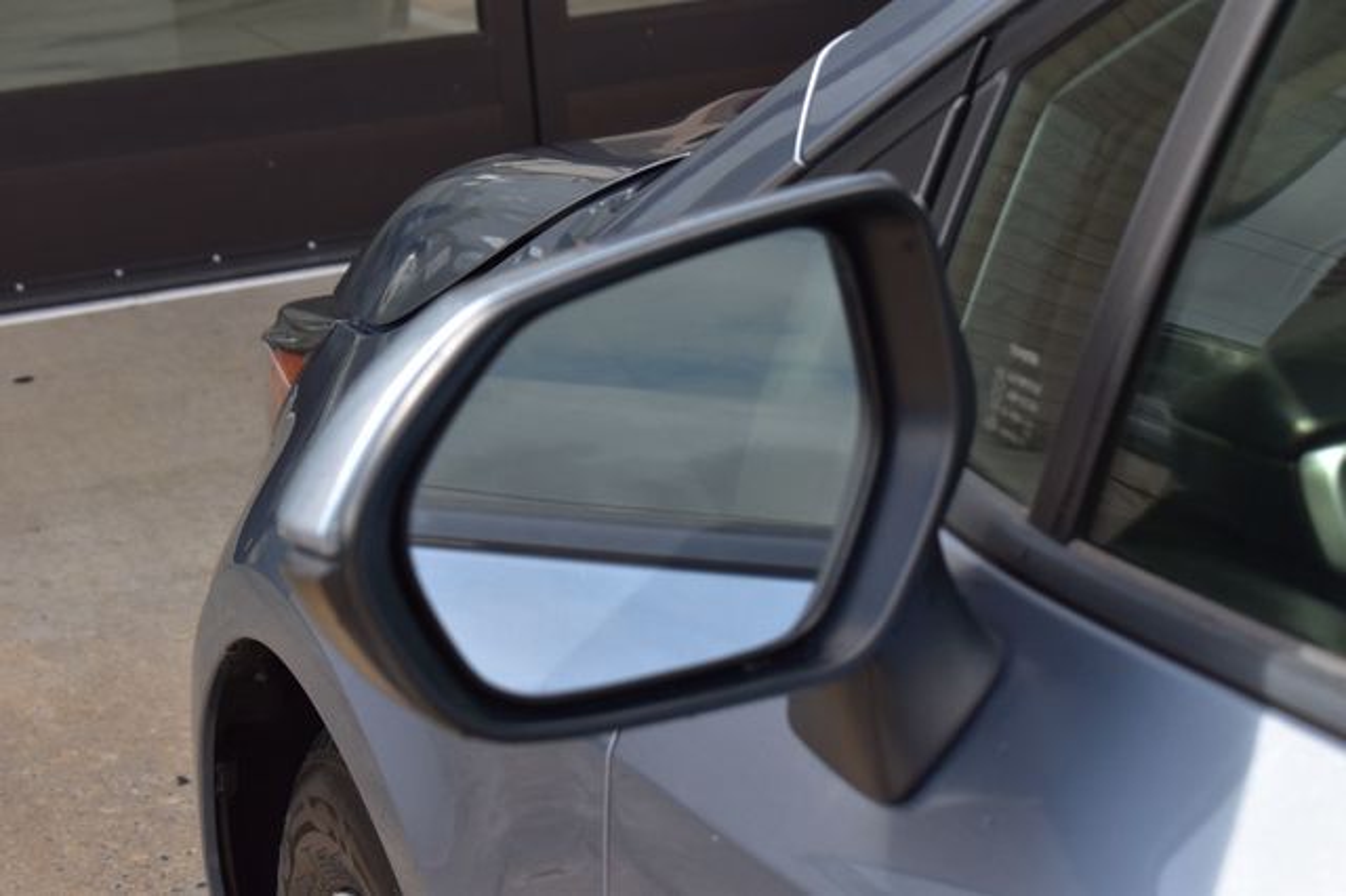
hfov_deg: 24.6
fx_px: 3083
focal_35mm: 82
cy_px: 448
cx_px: 673
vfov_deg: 16.5
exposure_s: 1/200
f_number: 10
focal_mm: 55
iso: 400
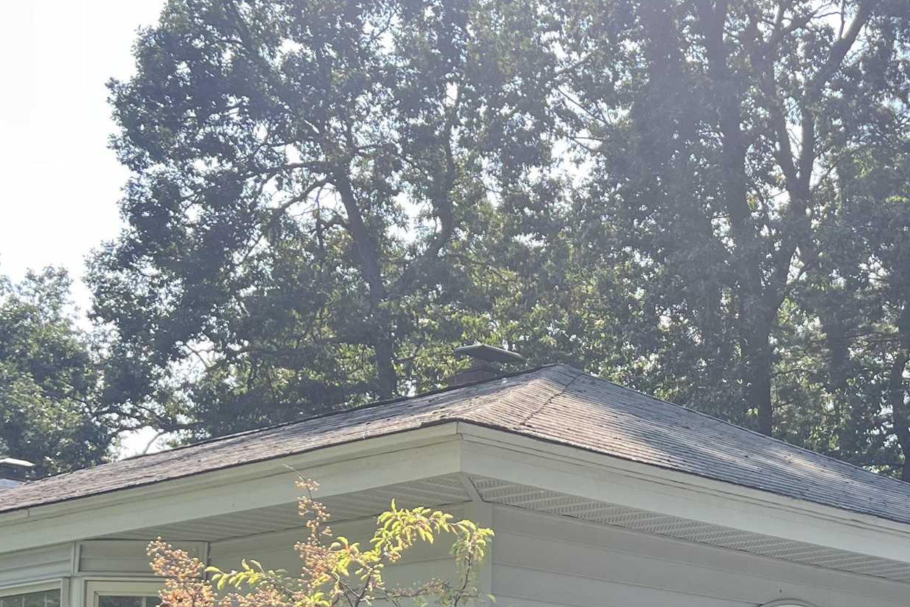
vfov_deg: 19.3
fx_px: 1694
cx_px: 876
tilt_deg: +4.5
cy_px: 708
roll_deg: +0.2
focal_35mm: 67
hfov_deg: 28.5
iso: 50
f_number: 1.5
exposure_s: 1/965
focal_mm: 5.7
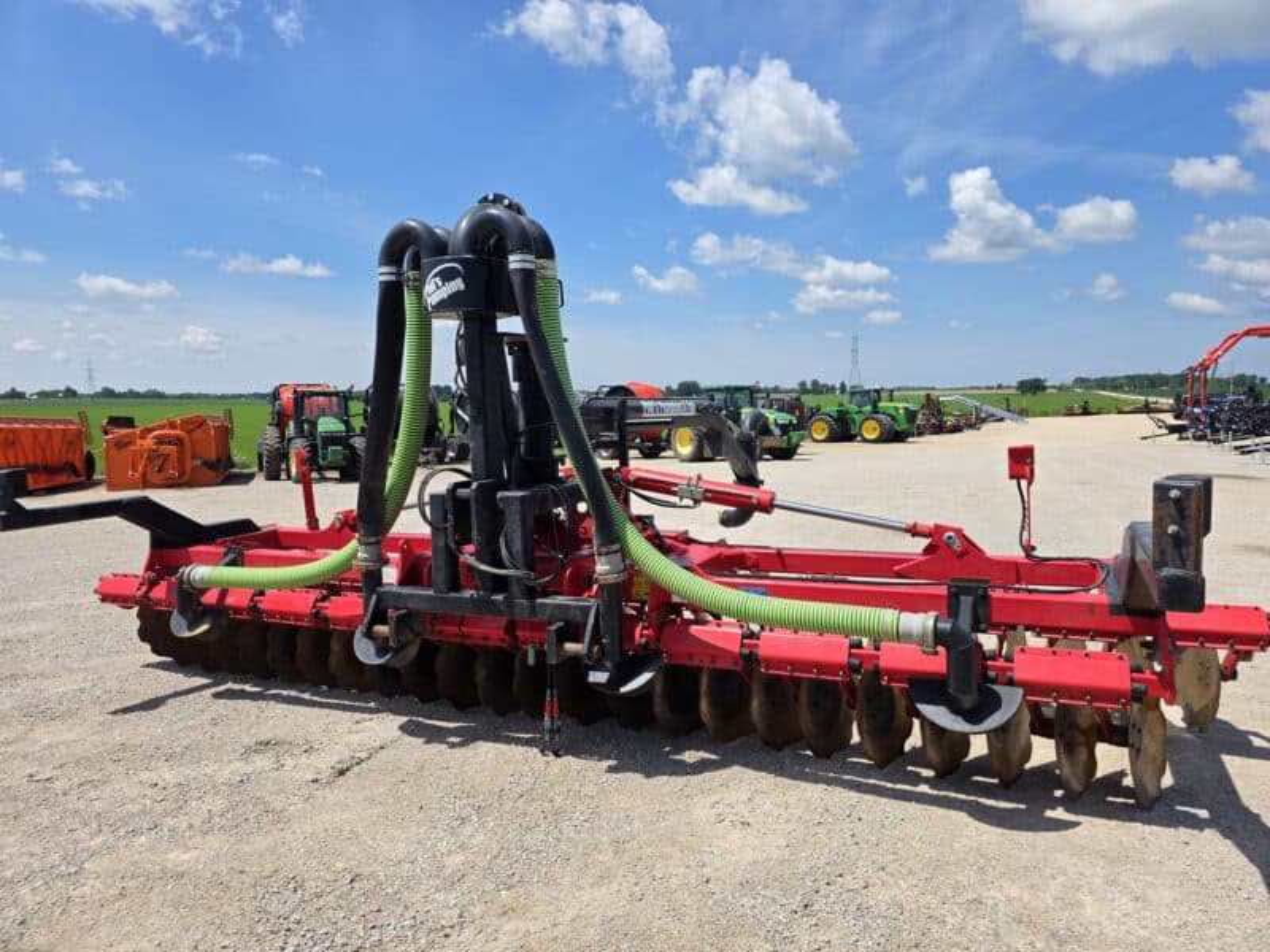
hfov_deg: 73.9
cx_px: 635
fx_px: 844
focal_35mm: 23
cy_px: 476
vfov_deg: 58.9
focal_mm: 6.3
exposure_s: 1/5608
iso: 80
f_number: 1.7
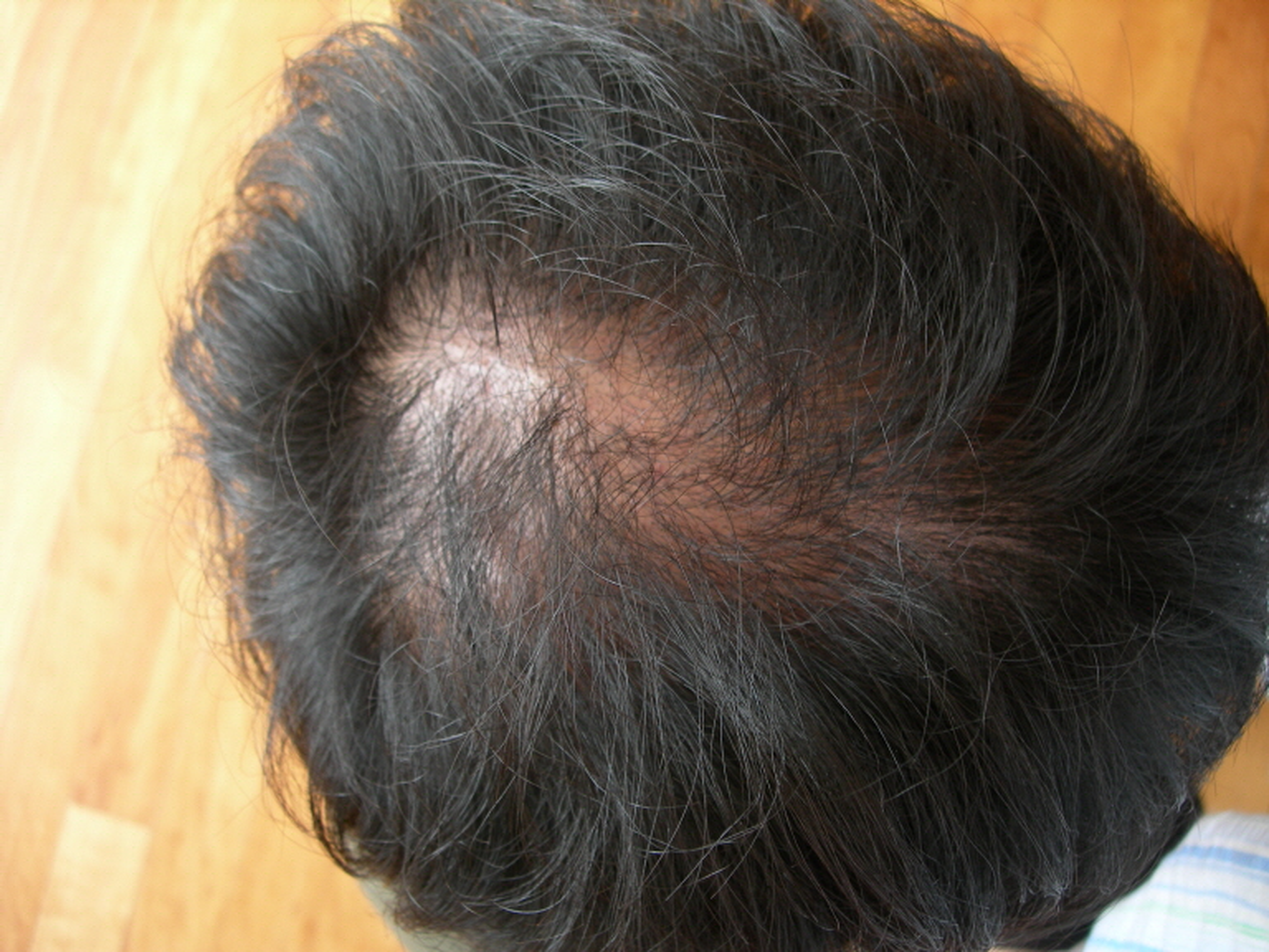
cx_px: 634
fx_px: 1393
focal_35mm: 38
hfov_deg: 49.0
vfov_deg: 37.7
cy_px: 476
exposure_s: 1/15.6
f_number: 2.8
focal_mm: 7.8
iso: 50
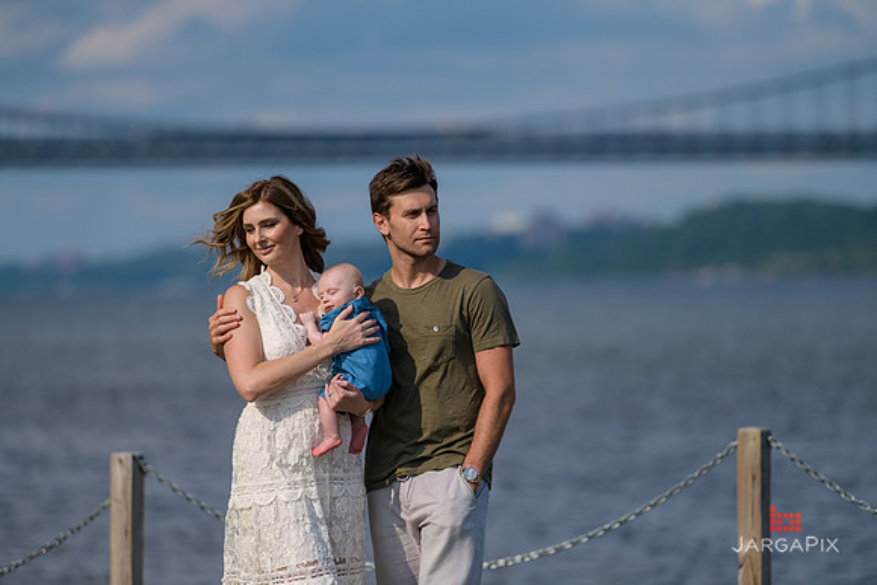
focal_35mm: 200
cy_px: 292
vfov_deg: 6.9
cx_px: 438
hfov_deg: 10.3
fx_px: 4873
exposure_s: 1/6400
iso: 200
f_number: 3.2
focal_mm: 200
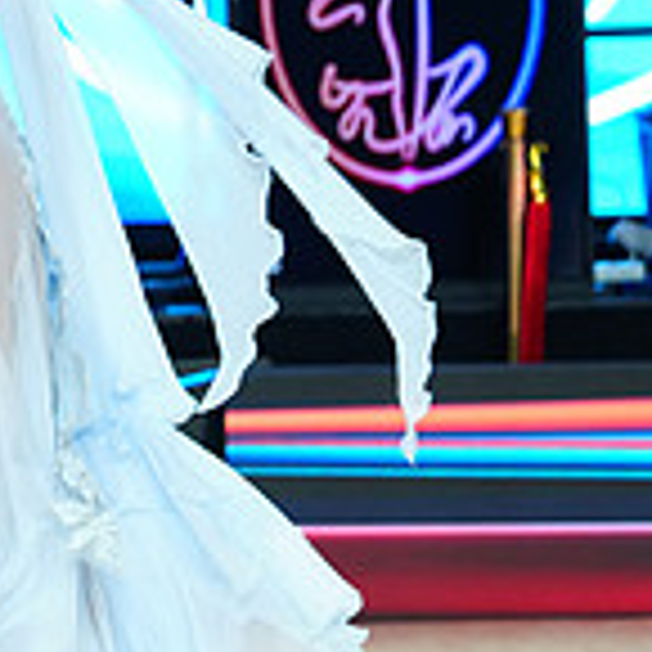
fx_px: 9099
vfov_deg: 4.1
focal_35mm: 427
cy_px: 272
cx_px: -589
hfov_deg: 4.1
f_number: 4
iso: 1600
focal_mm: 126
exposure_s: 1/400
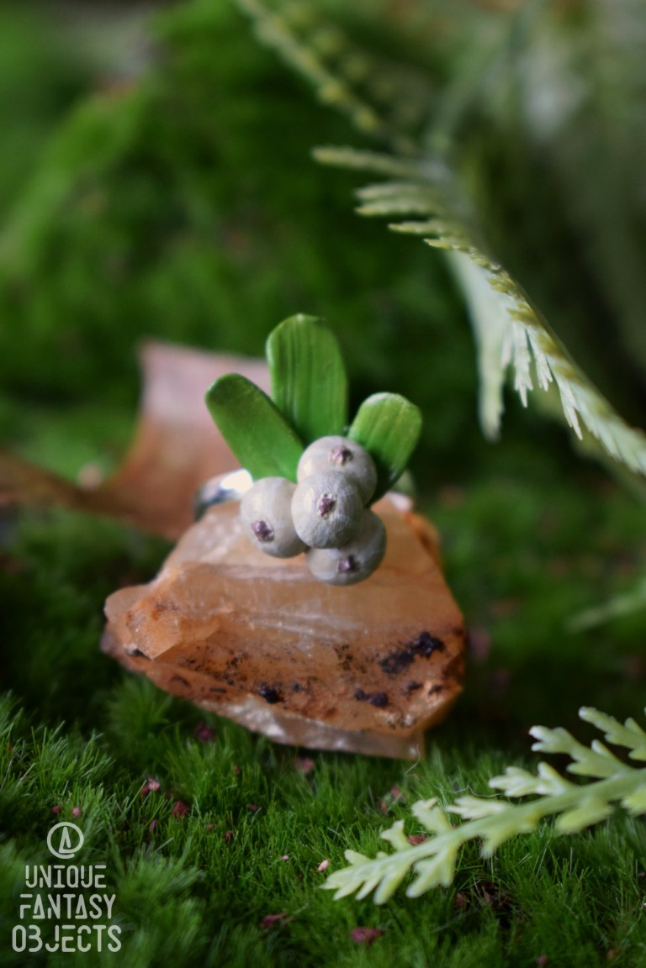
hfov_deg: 16.6
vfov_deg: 24.6
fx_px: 2220
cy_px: 484
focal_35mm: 82
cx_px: 323
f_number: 5.6
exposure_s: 1/60
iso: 1600
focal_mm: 55
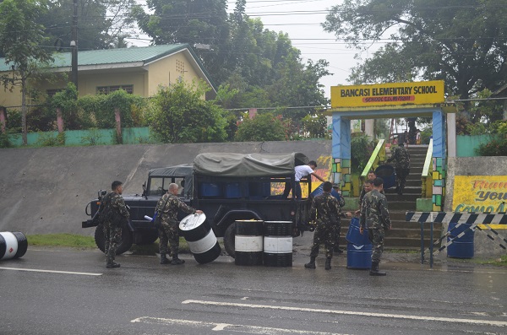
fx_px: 590
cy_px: 168
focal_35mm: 42
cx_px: 254
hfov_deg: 46.5
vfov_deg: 31.7
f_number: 4.8
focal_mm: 28
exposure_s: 1/1000
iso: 400
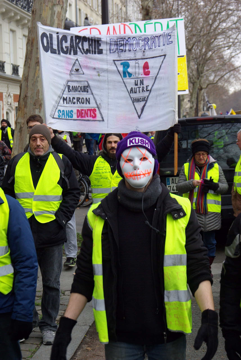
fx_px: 751
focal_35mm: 75
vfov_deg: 27.0
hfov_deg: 18.2
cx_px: 120
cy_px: 180
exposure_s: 1/250
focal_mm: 50
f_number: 6.3
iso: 400
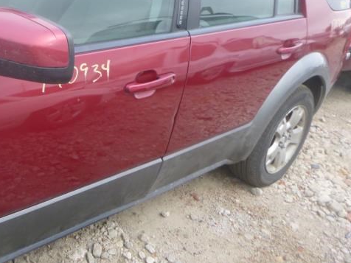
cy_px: 70
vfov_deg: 33.7
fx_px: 426
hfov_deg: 42.4
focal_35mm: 42
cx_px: 62
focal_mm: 4.5
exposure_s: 1/60
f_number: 3.9
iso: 160
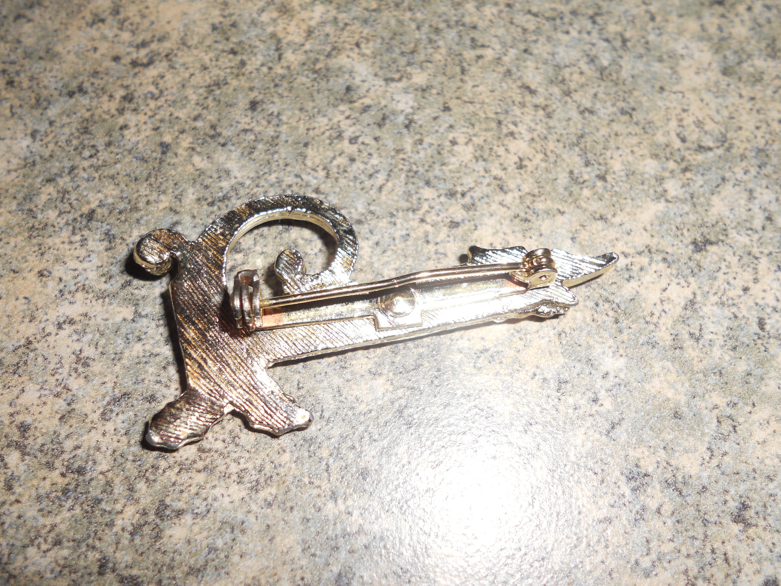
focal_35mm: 32
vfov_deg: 44.2
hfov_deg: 56.8
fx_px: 722
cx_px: 390
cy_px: 293
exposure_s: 1/25
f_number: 8.8
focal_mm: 5.8
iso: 80
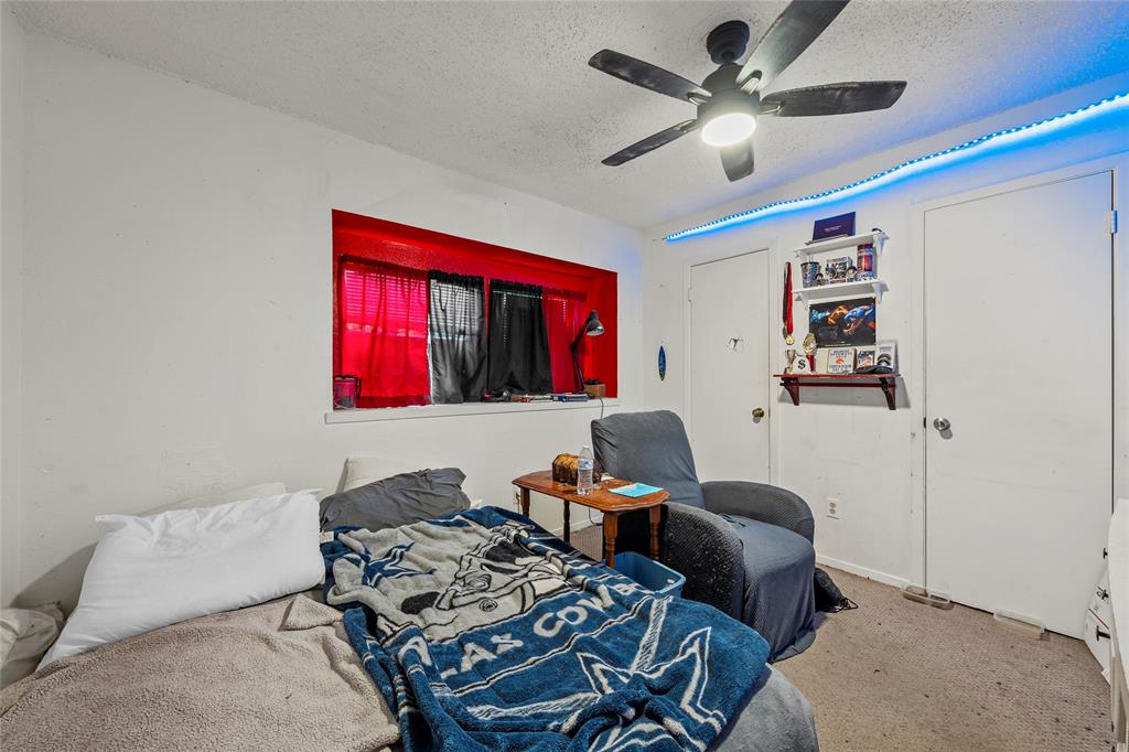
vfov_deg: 81.2
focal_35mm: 14
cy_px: 376
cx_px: 564
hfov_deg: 104.3
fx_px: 439
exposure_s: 3.2
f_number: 8
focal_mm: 14
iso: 100
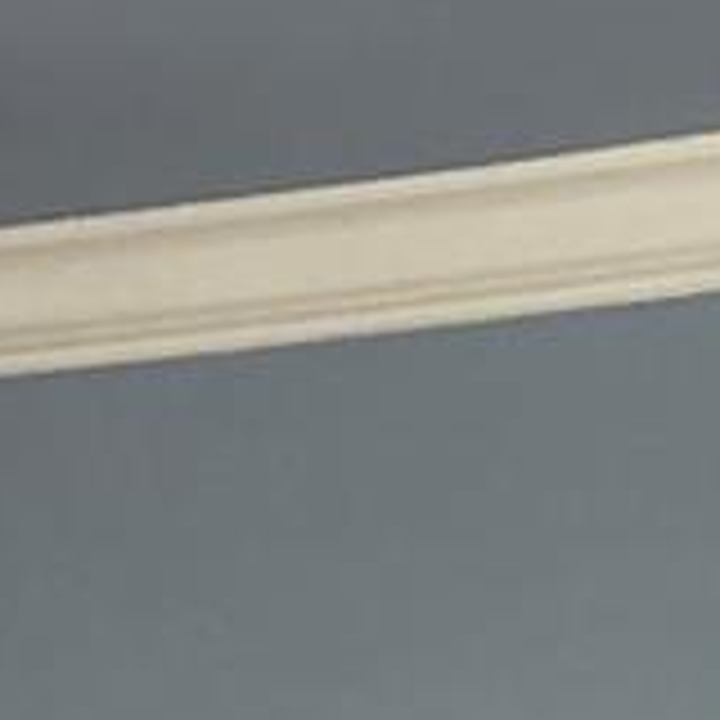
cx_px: 351
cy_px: 2398
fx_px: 4048
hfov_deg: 10.2
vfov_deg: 8.1
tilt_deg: -8.8
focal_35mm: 172
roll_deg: +1.4
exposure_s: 1/40
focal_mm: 5.96
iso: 640
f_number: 1.6
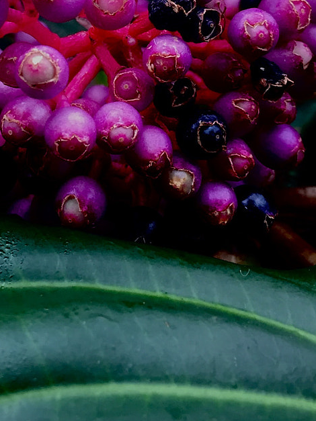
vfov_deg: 25.6
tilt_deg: -12.5
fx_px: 901
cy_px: 56
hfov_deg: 19.7
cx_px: 65
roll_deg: +1.6
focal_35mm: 74
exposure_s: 1/30
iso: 32
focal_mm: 4.15
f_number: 2.2
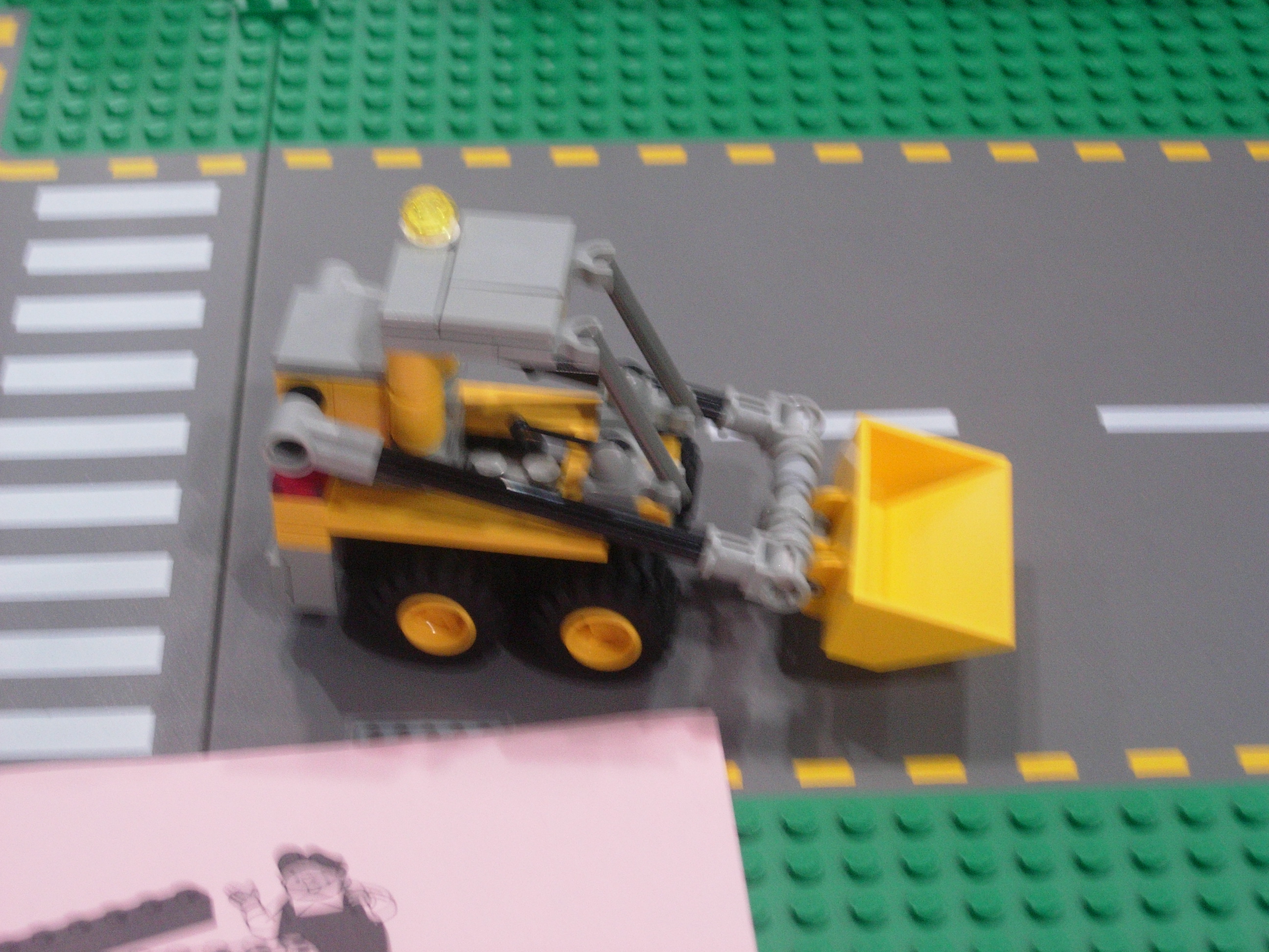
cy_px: 476
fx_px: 3006
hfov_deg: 23.8
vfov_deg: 18.0
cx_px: 634
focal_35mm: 82
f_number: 4
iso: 200
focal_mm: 17
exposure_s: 1/9.7
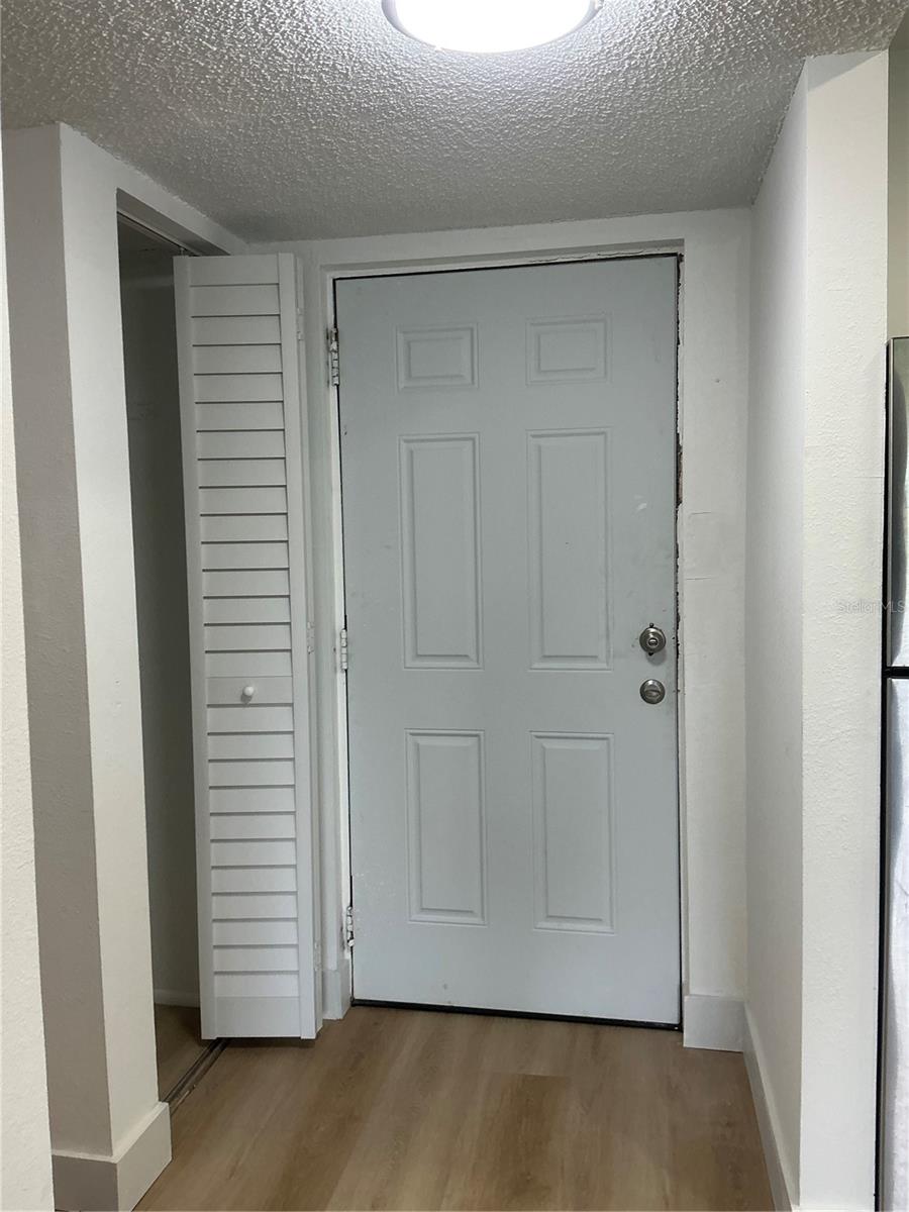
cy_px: 606
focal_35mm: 28
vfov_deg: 63.4
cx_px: 454
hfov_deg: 49.7
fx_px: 980
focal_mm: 3
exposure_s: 1/60
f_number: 1.8
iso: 40
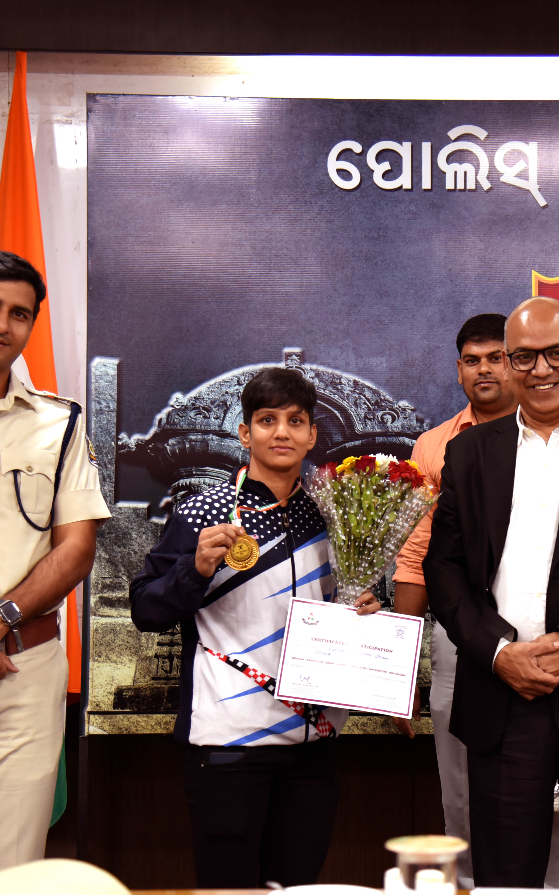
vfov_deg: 26.8
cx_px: 459
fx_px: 1877
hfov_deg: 16.8
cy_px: 448
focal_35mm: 77
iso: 1250
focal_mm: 50
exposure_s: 1/60
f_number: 4
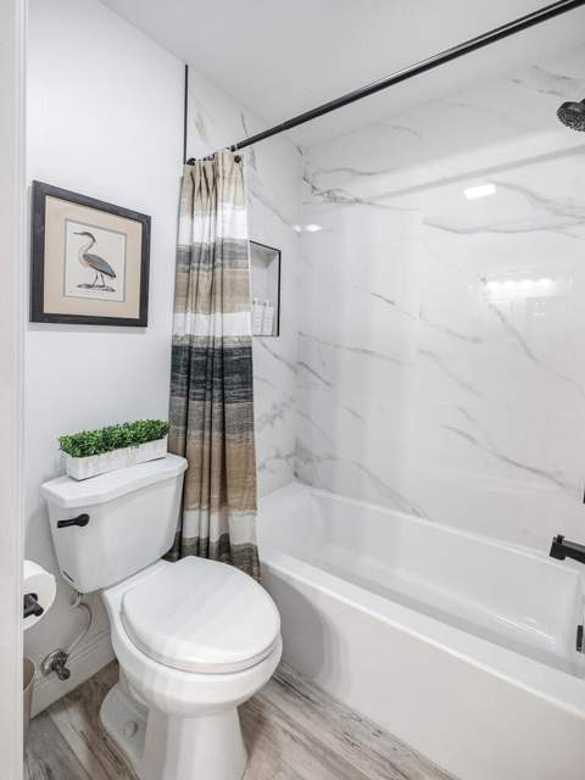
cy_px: 390
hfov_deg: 85.7
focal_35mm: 14
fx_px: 315
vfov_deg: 102.1
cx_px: 292
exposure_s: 1/40
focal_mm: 7
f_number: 4
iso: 3200
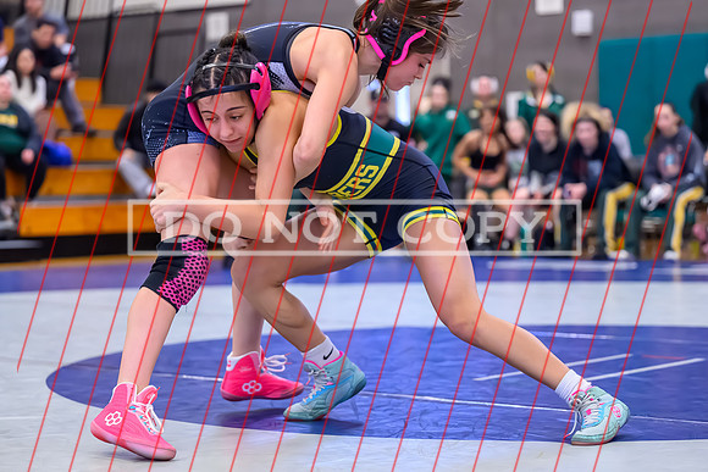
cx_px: 397
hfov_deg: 22.6
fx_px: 1773
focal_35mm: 90
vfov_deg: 15.2
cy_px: 263
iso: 10000
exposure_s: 1/640
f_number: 2.8
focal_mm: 80
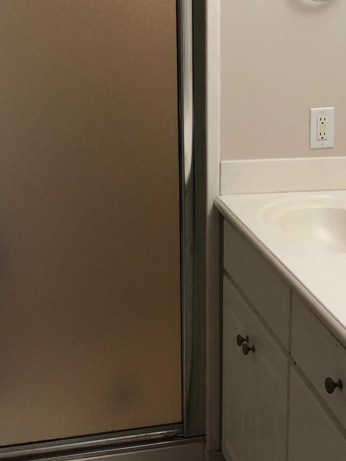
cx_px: 230
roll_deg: -0.6
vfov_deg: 30.7
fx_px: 839
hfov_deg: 23.2
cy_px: 201
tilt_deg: -14.8
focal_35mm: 63
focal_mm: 3.99
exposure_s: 1/24
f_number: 1.8
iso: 40
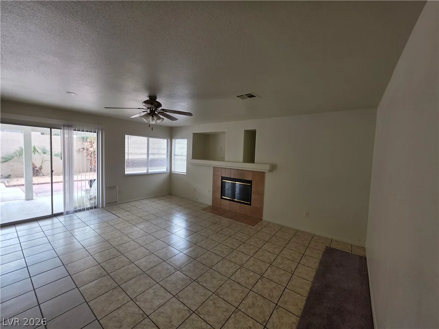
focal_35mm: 13
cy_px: 164
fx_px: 165
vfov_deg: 89.9
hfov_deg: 106.2
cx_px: 220
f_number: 1.9
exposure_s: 1/120
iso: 64
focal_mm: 2.2
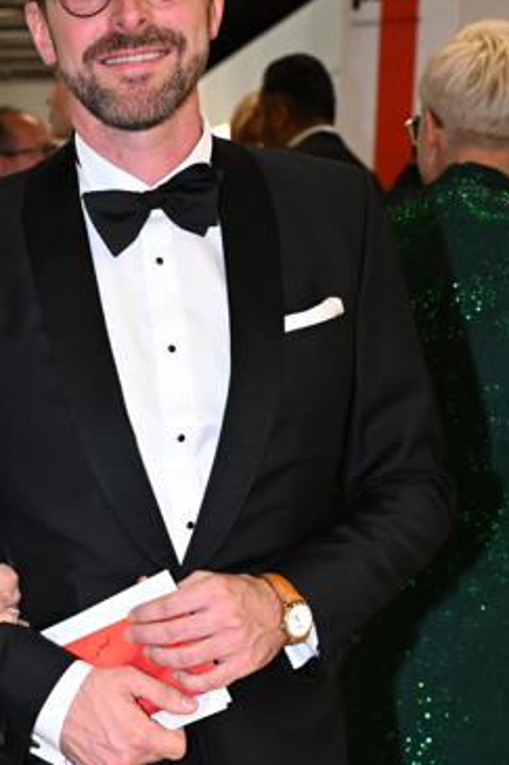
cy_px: 688
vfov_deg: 19.1
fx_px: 2229
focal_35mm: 105
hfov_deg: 12.7
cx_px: -119
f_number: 4
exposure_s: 1/160
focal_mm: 37
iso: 2500
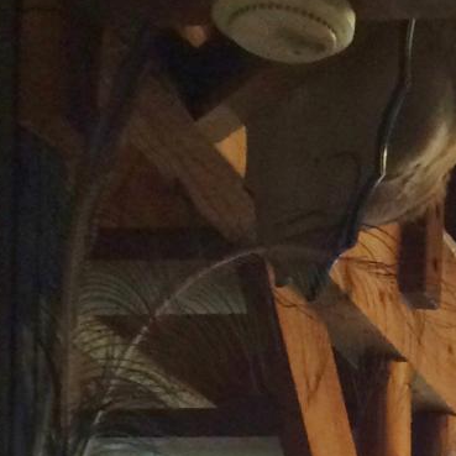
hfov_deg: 11.6
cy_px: 986
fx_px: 2072
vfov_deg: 11.1
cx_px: 839
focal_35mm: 139
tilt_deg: -4.9
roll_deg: +1.4
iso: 80
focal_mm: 4.15
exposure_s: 1/30
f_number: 2.2
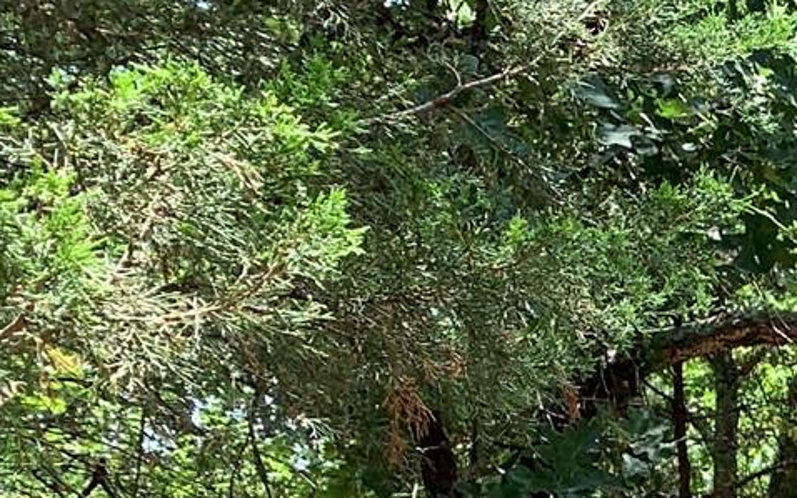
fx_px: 2564
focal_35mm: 118
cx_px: 1489
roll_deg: -0.1
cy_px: 1138
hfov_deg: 15.0
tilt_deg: -7.9
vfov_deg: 9.9
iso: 25
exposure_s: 1/481
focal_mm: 4.25
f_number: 1.8
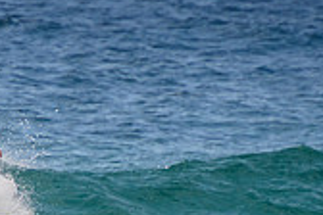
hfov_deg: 1.1
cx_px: 20
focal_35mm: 1895
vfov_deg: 0.7
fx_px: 17001
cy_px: 223
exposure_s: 1/2000
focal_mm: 400
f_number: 5.6
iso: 280
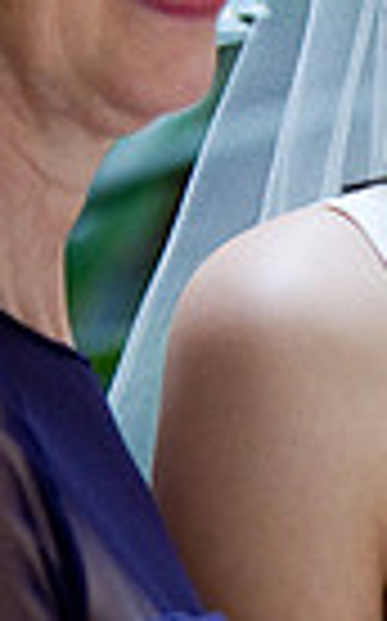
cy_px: 268
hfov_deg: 1.8
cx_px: 864
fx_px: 12463
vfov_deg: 2.9
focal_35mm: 737
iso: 1000
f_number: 2.8
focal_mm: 115
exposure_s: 1/200
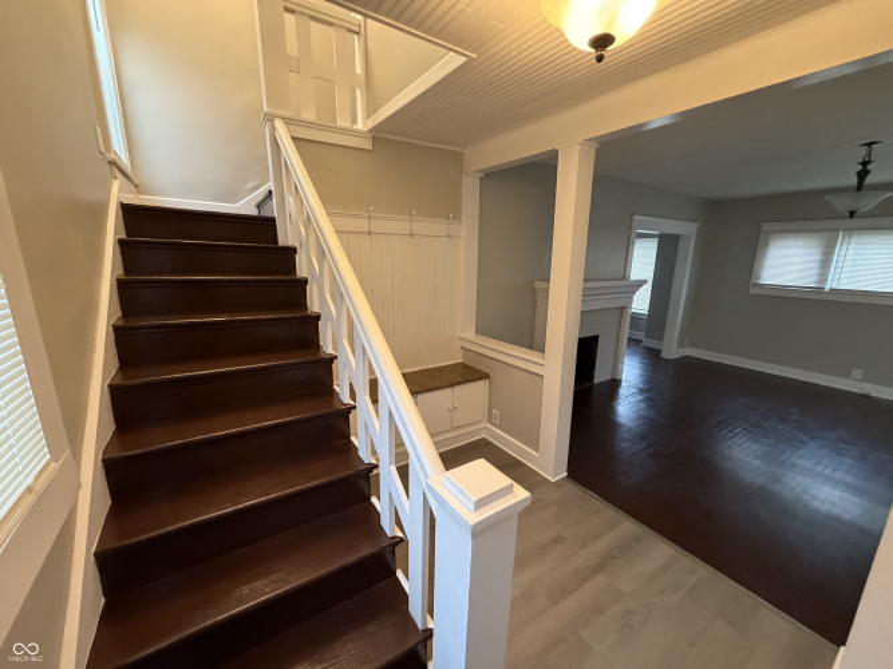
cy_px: 334
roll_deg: -0.7
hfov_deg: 102.1
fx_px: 361
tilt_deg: -12.3
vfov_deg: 85.7
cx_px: 446
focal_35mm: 14
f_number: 2.2
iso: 640
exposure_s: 1/60
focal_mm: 2.22
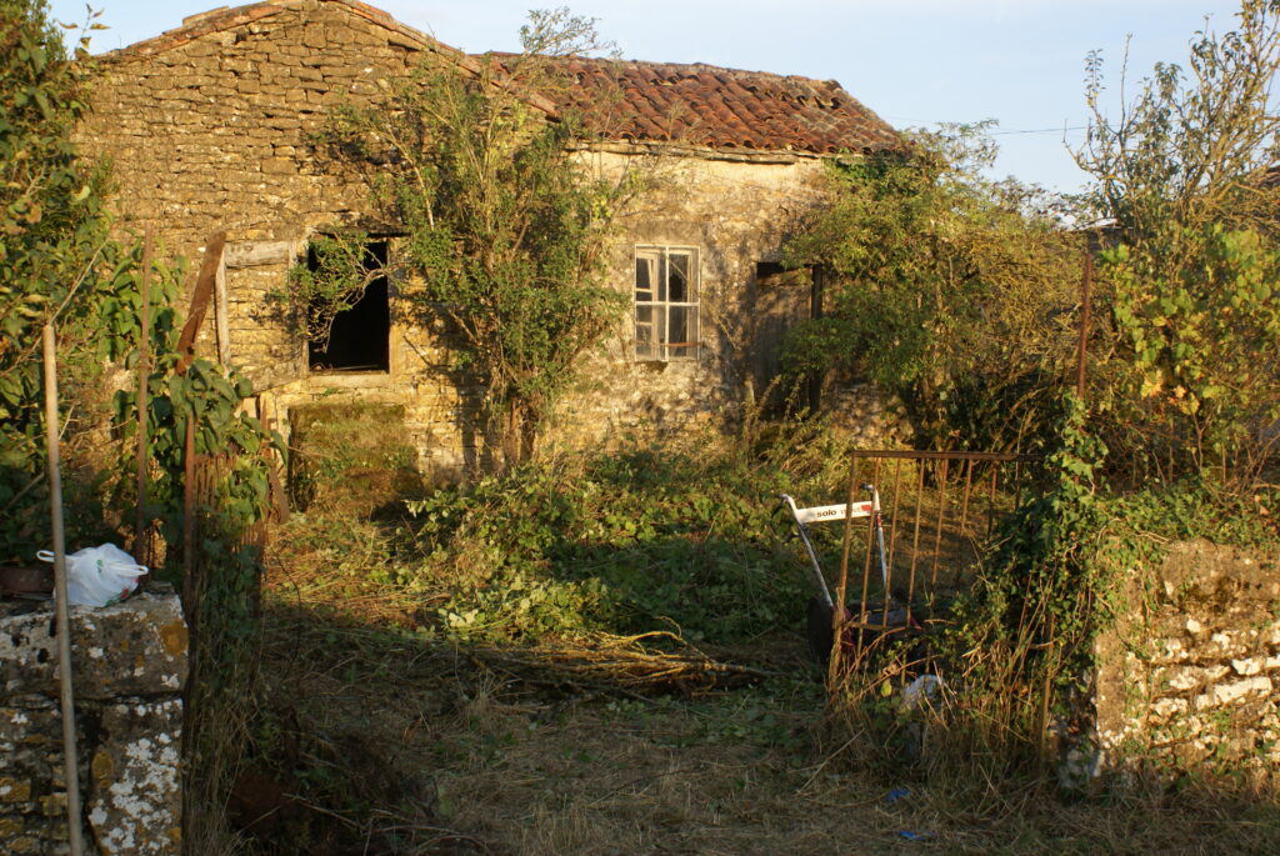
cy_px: 428
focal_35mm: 45
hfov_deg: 43.6
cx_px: 640
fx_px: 1602
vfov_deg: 29.9
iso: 100
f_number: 8
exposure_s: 1/60
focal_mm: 30
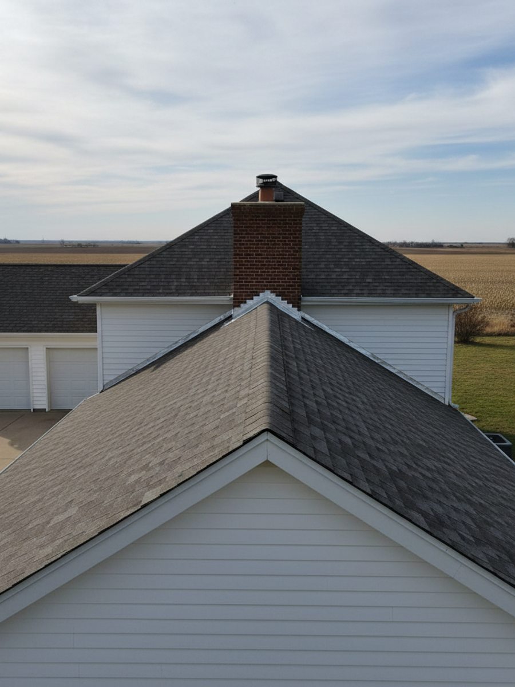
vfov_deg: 73.9
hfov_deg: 58.9
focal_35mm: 23
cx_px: 258
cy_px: 344
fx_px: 456
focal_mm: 6.4
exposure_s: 1/525
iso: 575
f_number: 1.8
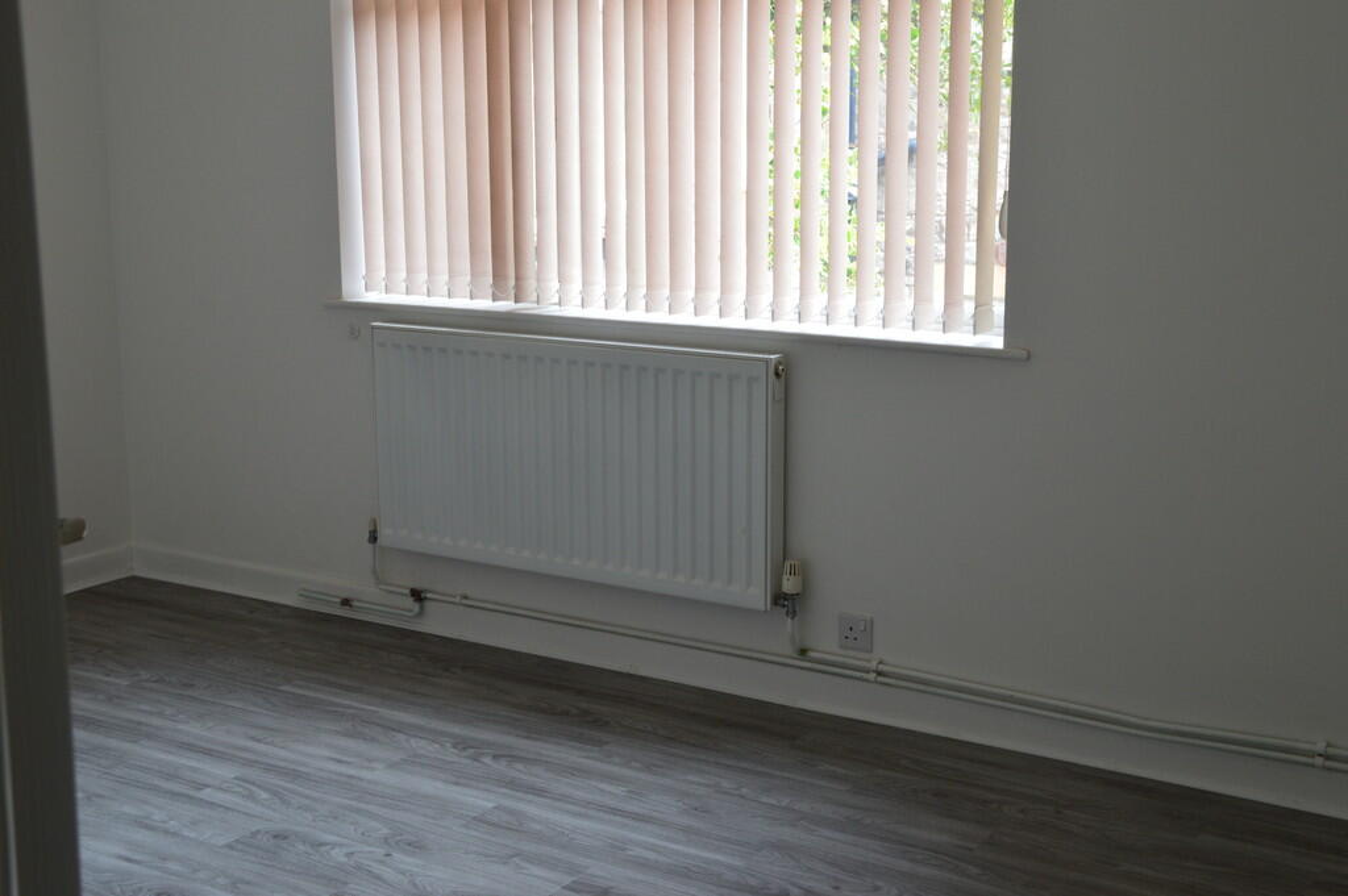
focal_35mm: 48
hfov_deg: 41.1
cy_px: 448
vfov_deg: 28.0
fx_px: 1796
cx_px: 674
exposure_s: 1/40
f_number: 7.1
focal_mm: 32
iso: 400
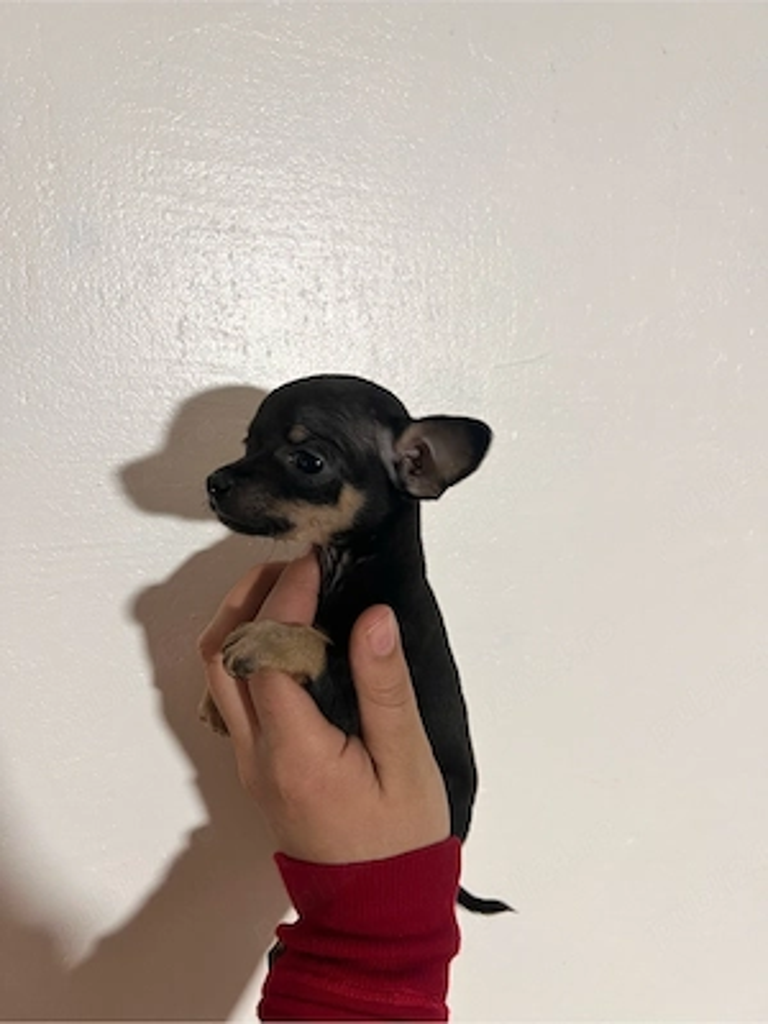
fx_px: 769
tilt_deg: -9.6
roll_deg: -2.9
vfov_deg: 67.3
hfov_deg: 53.1
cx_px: 384
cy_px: 512
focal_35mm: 26
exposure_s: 1/50
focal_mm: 5.7
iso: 80
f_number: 1.5
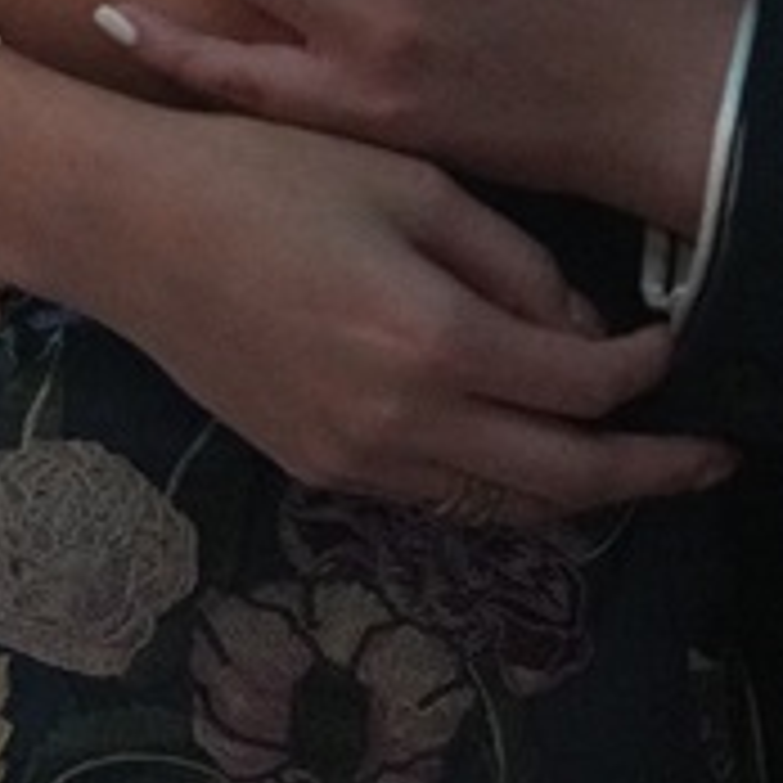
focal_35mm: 499
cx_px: 454
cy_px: -945
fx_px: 12770
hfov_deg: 3.5
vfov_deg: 3.5
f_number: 1.8
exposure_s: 1/250
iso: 8000
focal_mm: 85
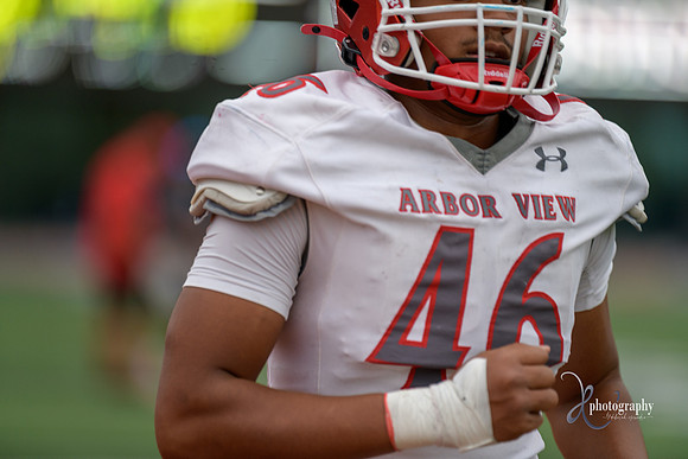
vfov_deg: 4.6
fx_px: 5734
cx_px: 344
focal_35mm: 300
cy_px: 230
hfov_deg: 6.9
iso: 140
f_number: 2.8
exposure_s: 1/500
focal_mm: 300
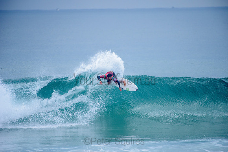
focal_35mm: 500
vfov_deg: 2.8
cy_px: 76
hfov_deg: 4.1
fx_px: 3167
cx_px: 114
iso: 400
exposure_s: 1/2000
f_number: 5.6
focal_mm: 500
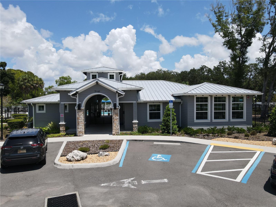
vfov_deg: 56.8
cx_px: 138
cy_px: 104
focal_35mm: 24
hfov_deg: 71.6
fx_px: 191
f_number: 2.8
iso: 100
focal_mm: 4.5
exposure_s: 1/1000
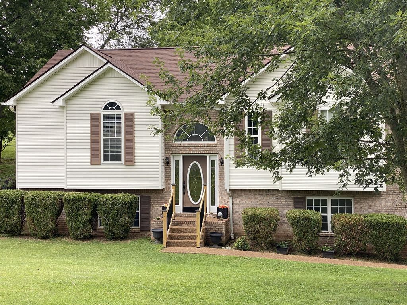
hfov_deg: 36.8
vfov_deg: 28.0
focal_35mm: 52
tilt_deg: +0.5
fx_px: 611
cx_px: 204
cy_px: 152
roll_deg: +0.0
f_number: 2
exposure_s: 1/264
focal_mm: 6
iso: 20
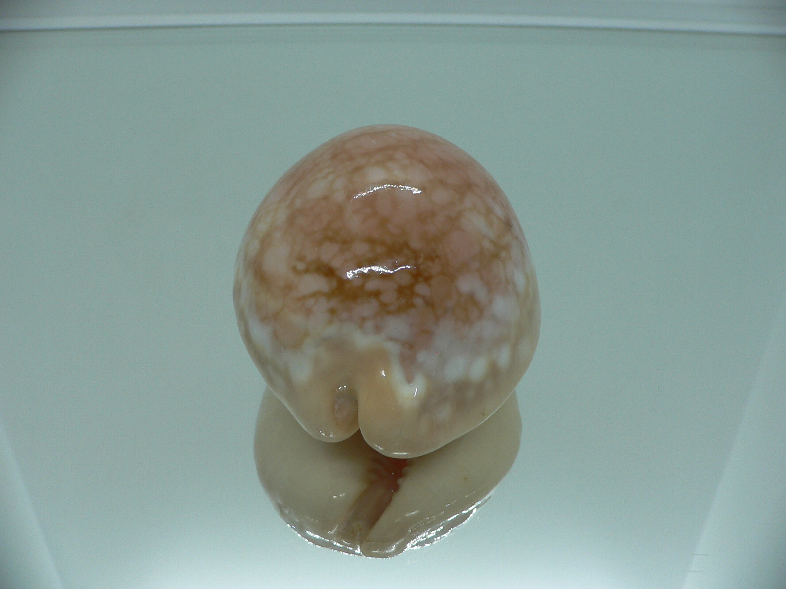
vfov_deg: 40.7
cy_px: 294
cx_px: 393
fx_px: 795
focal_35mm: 35
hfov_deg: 52.6
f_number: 2.8
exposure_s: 1/60
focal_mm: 4.6
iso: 80
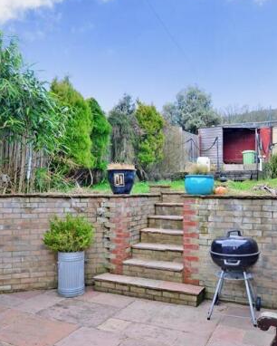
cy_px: 188
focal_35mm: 29
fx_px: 297
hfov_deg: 49.8
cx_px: 163
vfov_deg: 60.3
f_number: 5.6
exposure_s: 1/125
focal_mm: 12
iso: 400
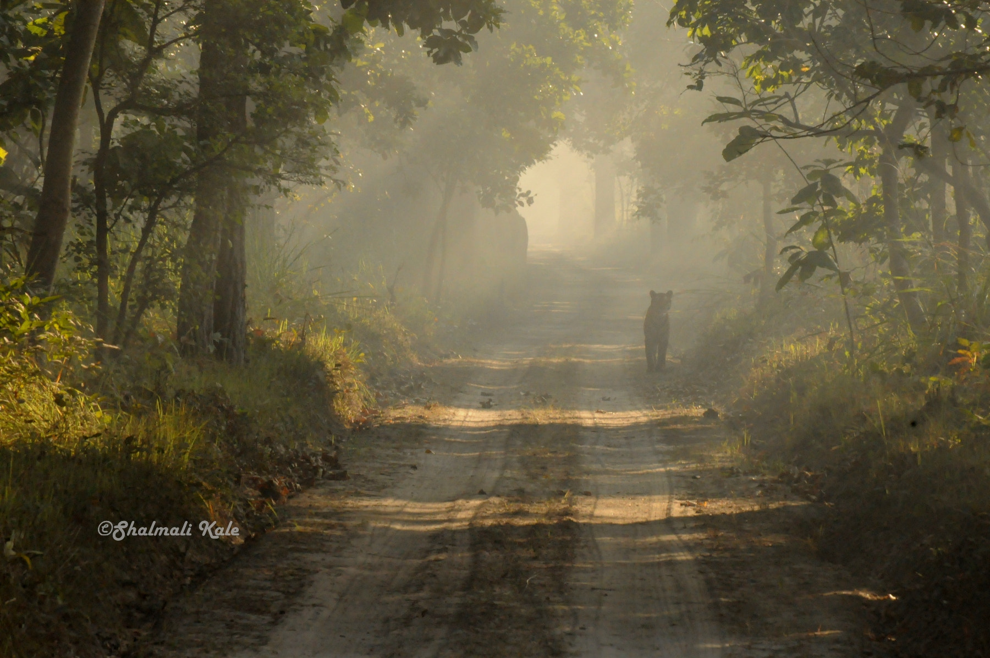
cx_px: 495
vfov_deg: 3.0
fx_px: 12361
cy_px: 329
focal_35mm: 450
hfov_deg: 4.6
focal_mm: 300
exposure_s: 1/160
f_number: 20
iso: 2000
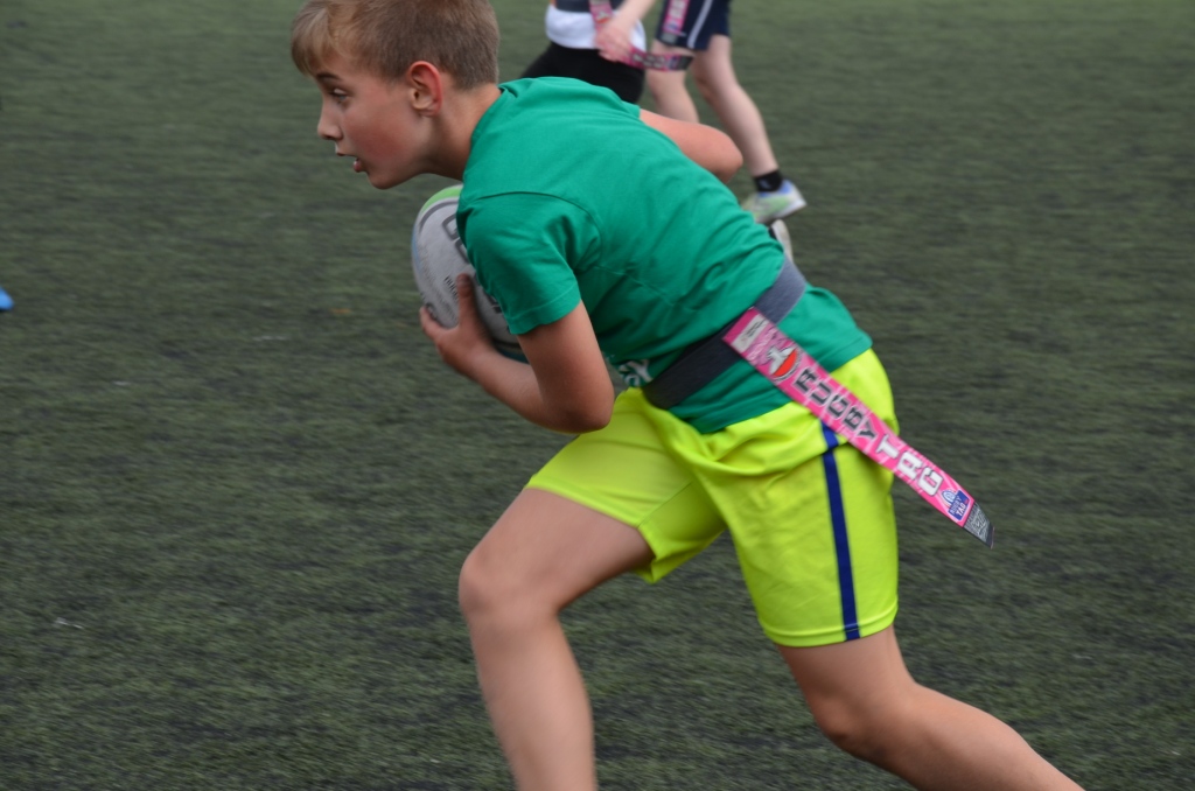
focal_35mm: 135
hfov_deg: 15.2
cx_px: 598
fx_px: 4471
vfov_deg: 10.1
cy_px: 396
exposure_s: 1/250
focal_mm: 90
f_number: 8
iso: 180
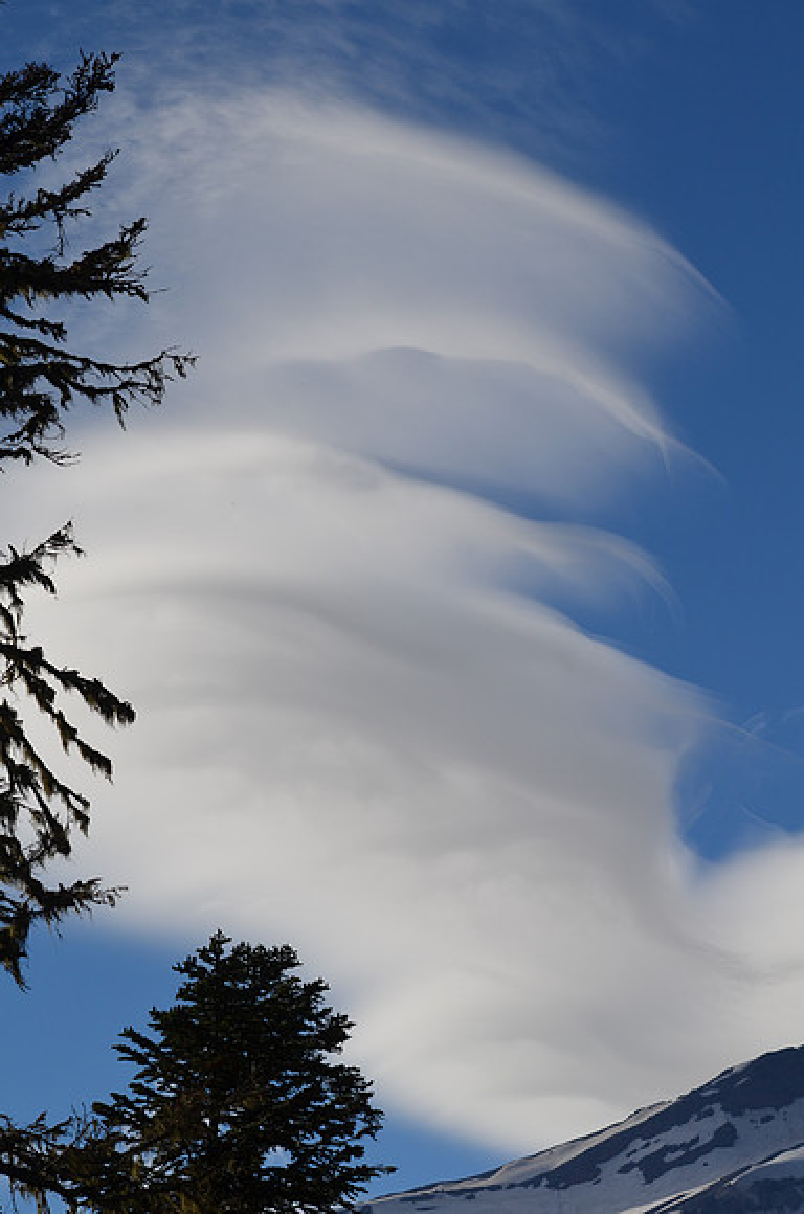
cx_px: 402
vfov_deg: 19.5
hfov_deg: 13.0
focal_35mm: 105
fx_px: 3534
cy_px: 607
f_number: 8
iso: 220
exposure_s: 1/2000
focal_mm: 70
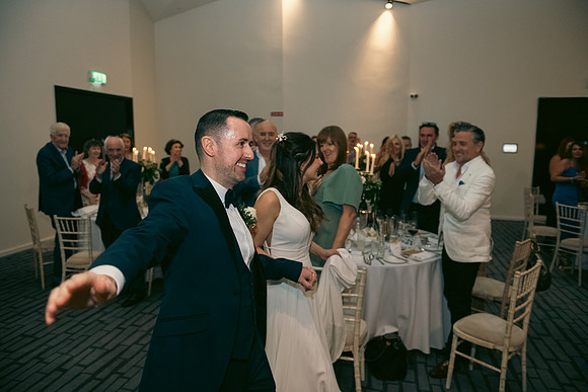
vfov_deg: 53.2
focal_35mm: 24
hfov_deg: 73.7
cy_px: 196
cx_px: 294
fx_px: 392
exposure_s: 1/160
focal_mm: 24
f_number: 3.5
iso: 2000
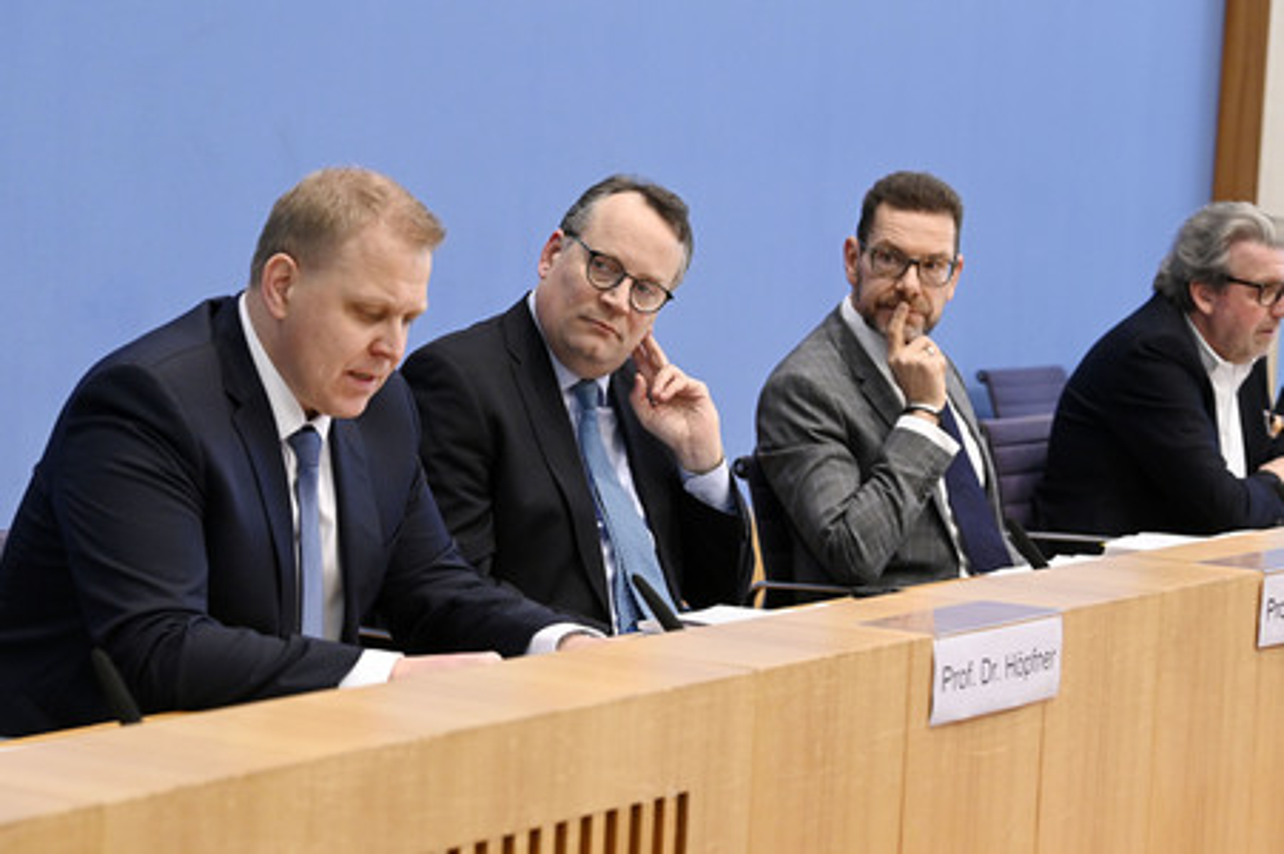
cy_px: 427
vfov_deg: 16.6
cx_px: 642
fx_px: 2922
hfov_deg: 24.8
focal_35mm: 82
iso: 4000
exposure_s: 1/500
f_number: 5.6
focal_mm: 82
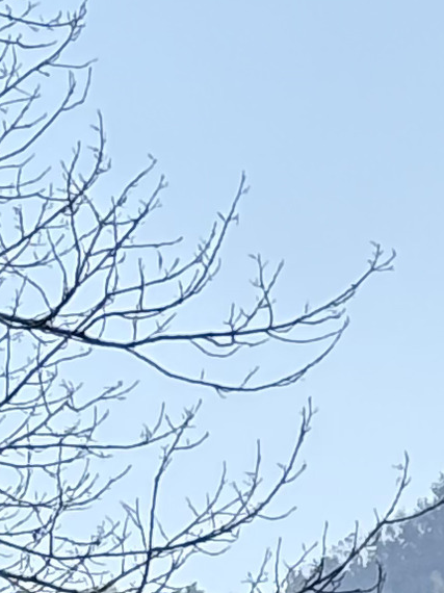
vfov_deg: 5.2
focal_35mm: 365
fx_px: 6247
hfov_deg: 4.0
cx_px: 1156
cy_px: 1519
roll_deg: +0.2
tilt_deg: +7.2
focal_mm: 5.96
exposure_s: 1/946
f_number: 1.6
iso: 50
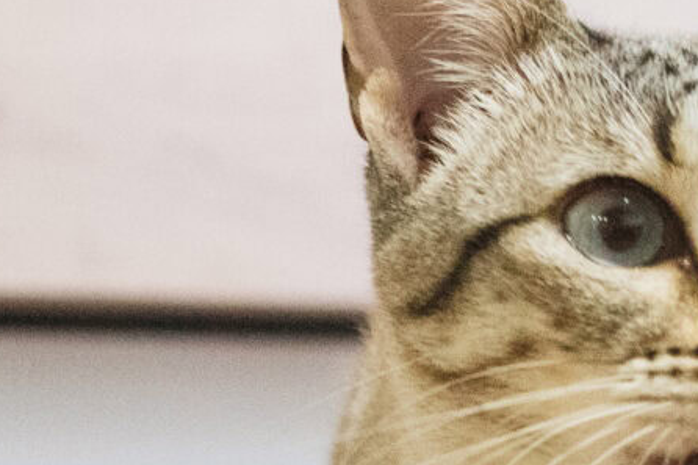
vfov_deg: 4.7
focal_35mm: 287
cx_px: -310
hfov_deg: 7.1
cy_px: 713
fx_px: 5562
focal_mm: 50
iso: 1600
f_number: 3.2
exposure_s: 1/160
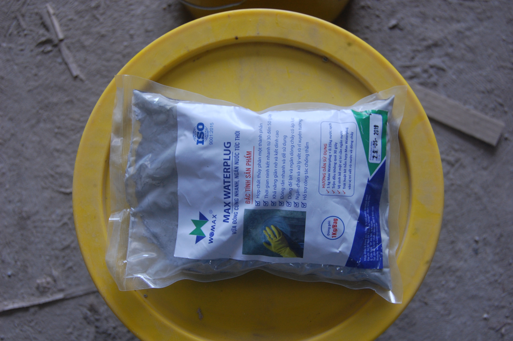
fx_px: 641
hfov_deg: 43.6
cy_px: 170
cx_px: 256
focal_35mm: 45
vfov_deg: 29.8
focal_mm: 30
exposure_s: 1/100
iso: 400
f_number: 5
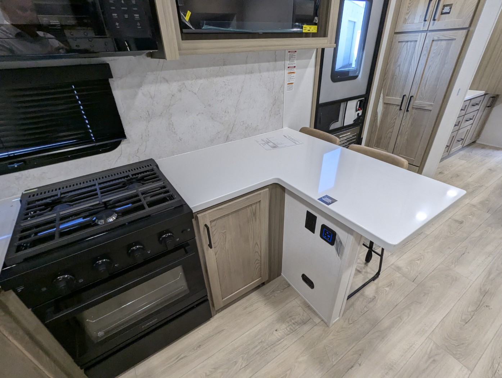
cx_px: 251
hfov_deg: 94.4
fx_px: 232
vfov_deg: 78.2
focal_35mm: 16
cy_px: 189
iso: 162
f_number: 2.2
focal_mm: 2.35
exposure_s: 1/83.7
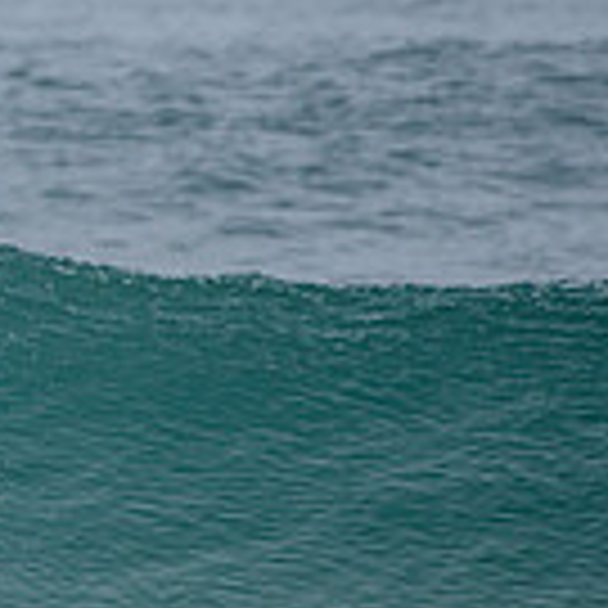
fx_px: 36206
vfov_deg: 1.0
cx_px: -594
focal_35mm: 1822
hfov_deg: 1.0
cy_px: 214
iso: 280
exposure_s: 1/2000
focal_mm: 500
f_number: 5.6
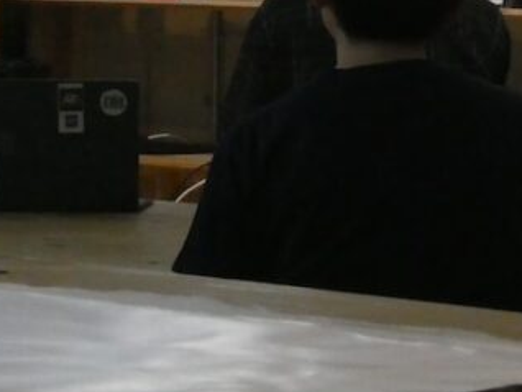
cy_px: -162
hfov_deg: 8.3
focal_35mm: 238
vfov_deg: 6.2
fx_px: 3592
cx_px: 397
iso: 1250
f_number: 4.6
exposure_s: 1/80
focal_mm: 13.2
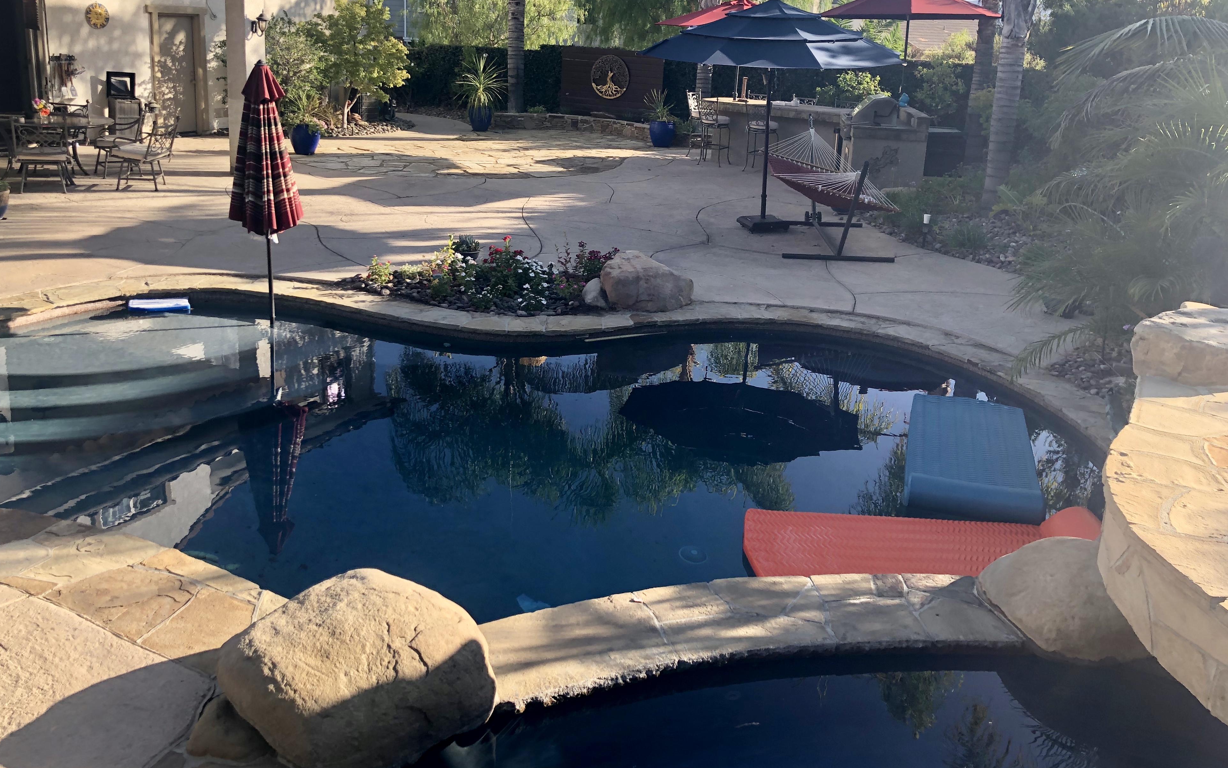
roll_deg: -1.9
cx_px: 601
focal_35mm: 31
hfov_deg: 61.2
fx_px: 1038
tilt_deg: -13.8
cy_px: 300
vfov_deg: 40.4
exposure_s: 1/540
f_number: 1.8
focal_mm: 4
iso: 20
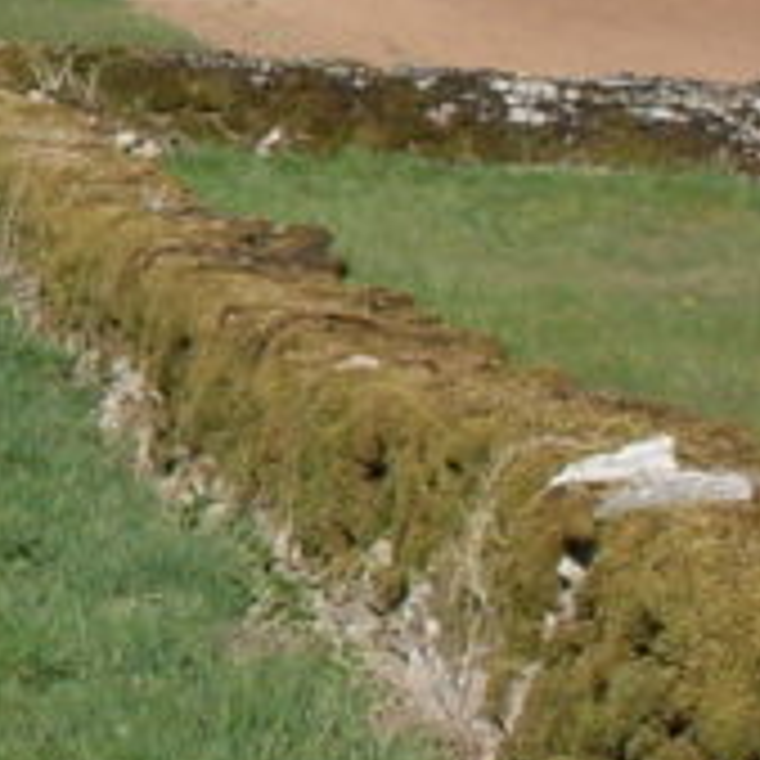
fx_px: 5067
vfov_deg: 8.6
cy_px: 283
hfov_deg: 8.1
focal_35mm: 204
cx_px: -809
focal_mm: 6.3
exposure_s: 1/250
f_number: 8.4
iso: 80
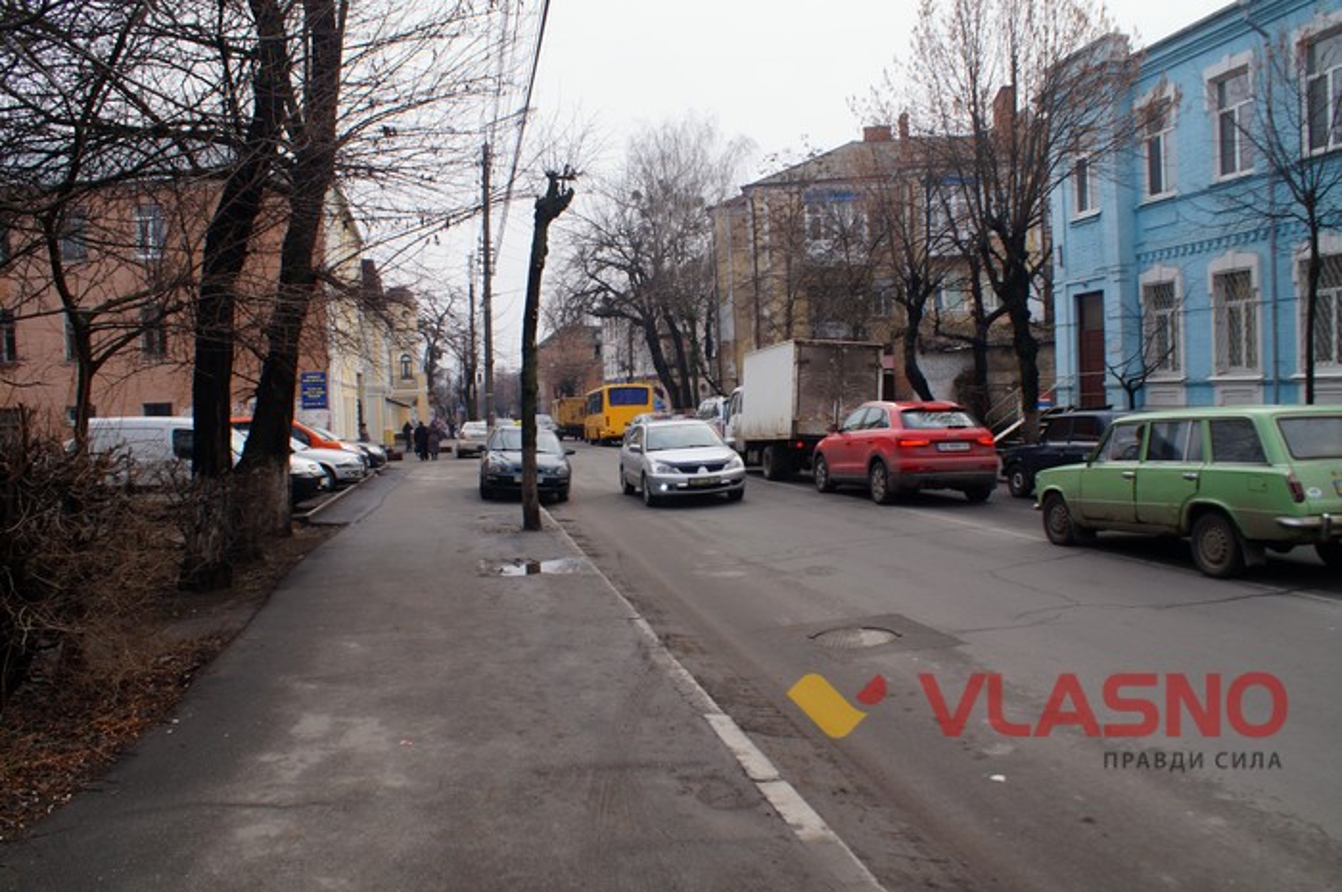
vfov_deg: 43.5
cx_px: 671
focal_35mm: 30
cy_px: 446
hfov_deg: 62.0
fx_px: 1117
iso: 100
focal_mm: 20
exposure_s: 1/100
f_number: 7.1
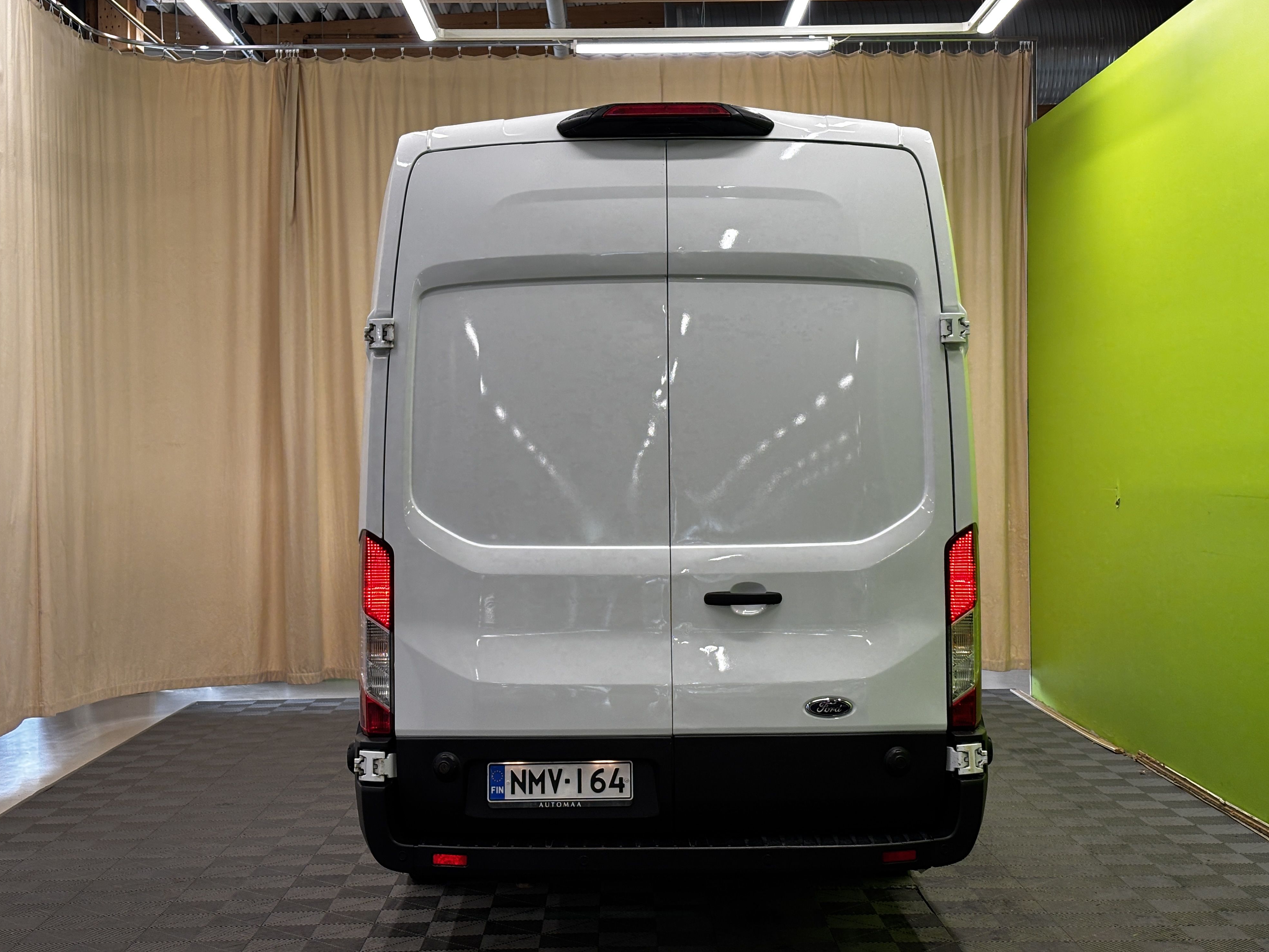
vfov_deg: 27.5
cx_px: 643
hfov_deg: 36.2
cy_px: 483
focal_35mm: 53
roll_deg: +0.3
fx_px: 1943
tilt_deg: -1.1
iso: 50
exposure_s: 1/100
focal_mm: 5.96
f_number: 1.6
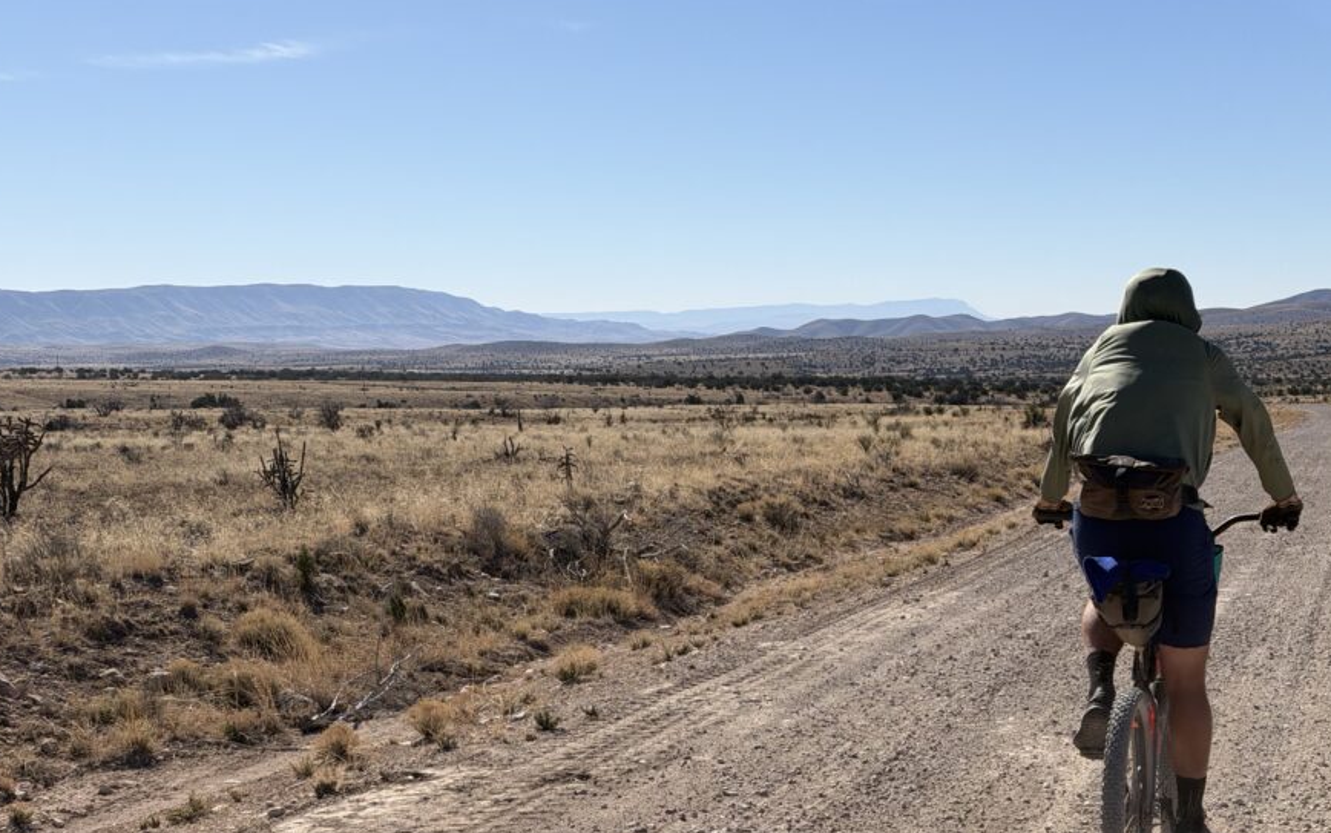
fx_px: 2177
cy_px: 581
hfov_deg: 34.0
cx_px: 689
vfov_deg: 21.5
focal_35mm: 60
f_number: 1.78
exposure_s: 1/8772
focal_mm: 6.76
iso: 64
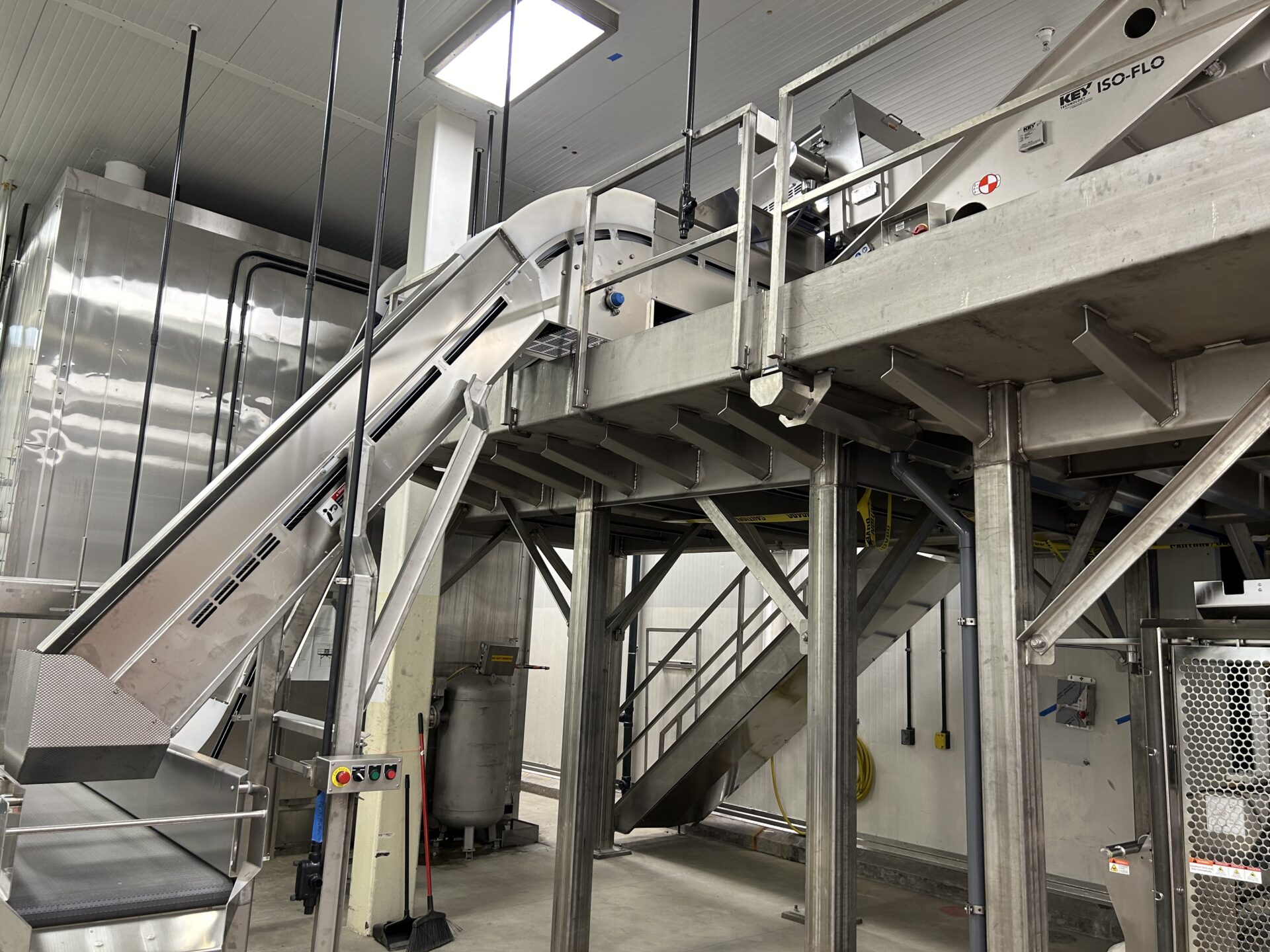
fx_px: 954
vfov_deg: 53.1
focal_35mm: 26
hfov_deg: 67.3
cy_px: 476
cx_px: 635
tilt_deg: +9.7
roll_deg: -2.4
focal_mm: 5.7
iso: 80
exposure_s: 1/60
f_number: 1.5
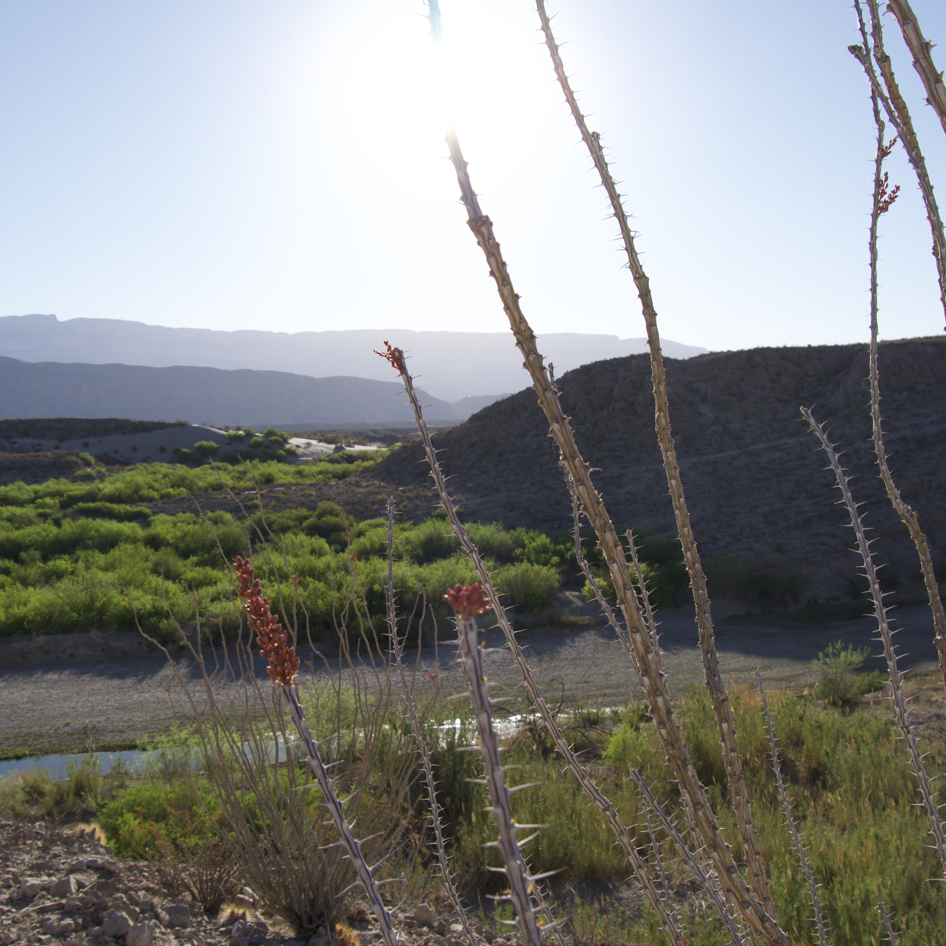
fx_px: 1113
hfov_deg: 46.0
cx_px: 474
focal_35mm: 36
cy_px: 475
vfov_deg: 46.0
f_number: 7.1
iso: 200
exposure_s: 1/500
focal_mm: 14
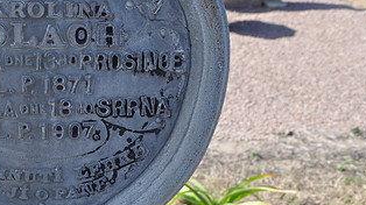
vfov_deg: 13.4
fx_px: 872
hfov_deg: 23.3
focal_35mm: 90
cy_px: 47
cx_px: 66
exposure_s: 1/100
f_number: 10
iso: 200
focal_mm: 31
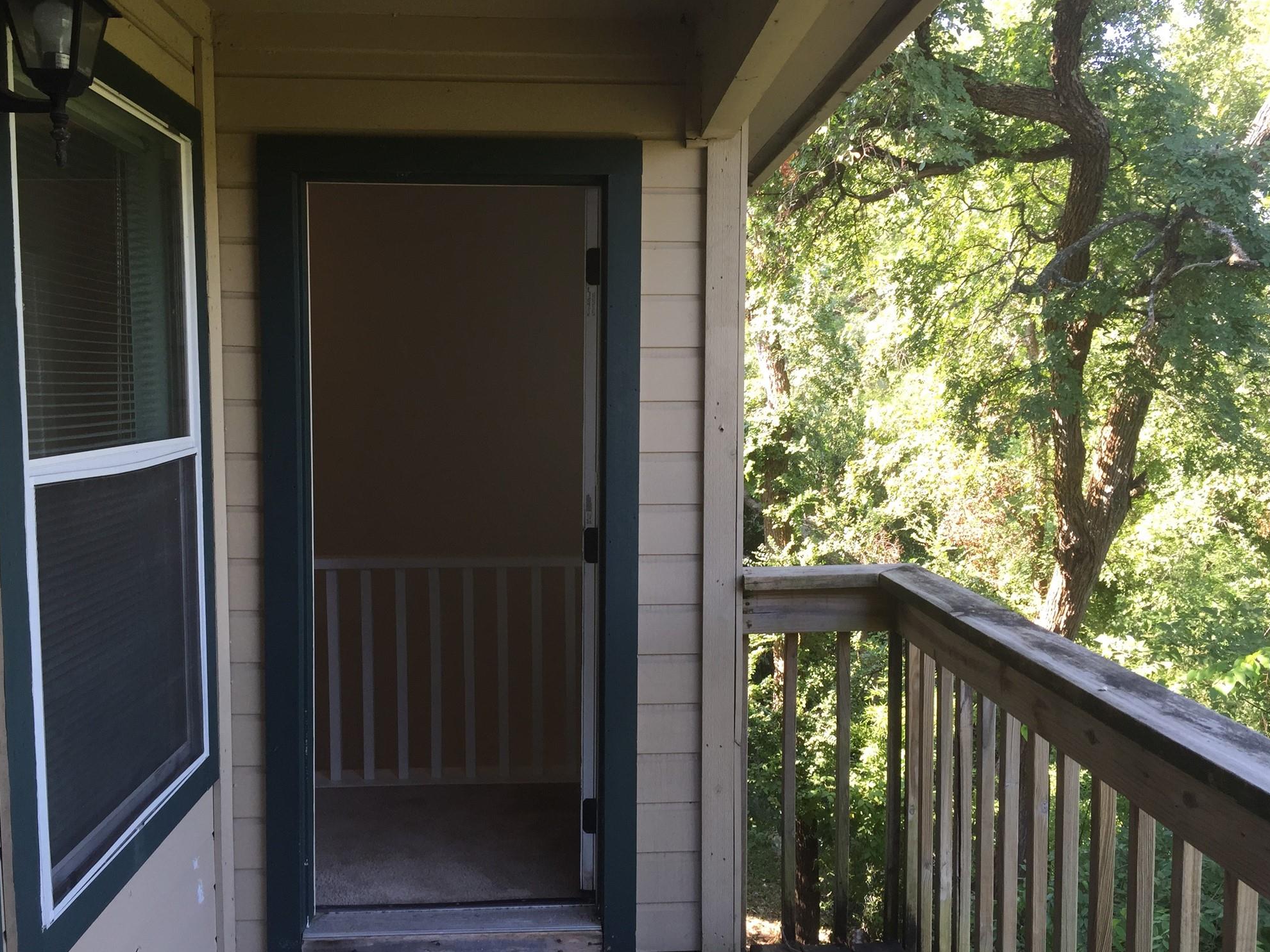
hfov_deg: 60.0
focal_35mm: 30
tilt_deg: -5.5
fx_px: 1101
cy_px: 471
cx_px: 620
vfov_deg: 46.8
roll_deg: -0.2
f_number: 2.2
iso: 50
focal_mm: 4.15
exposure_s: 1/120
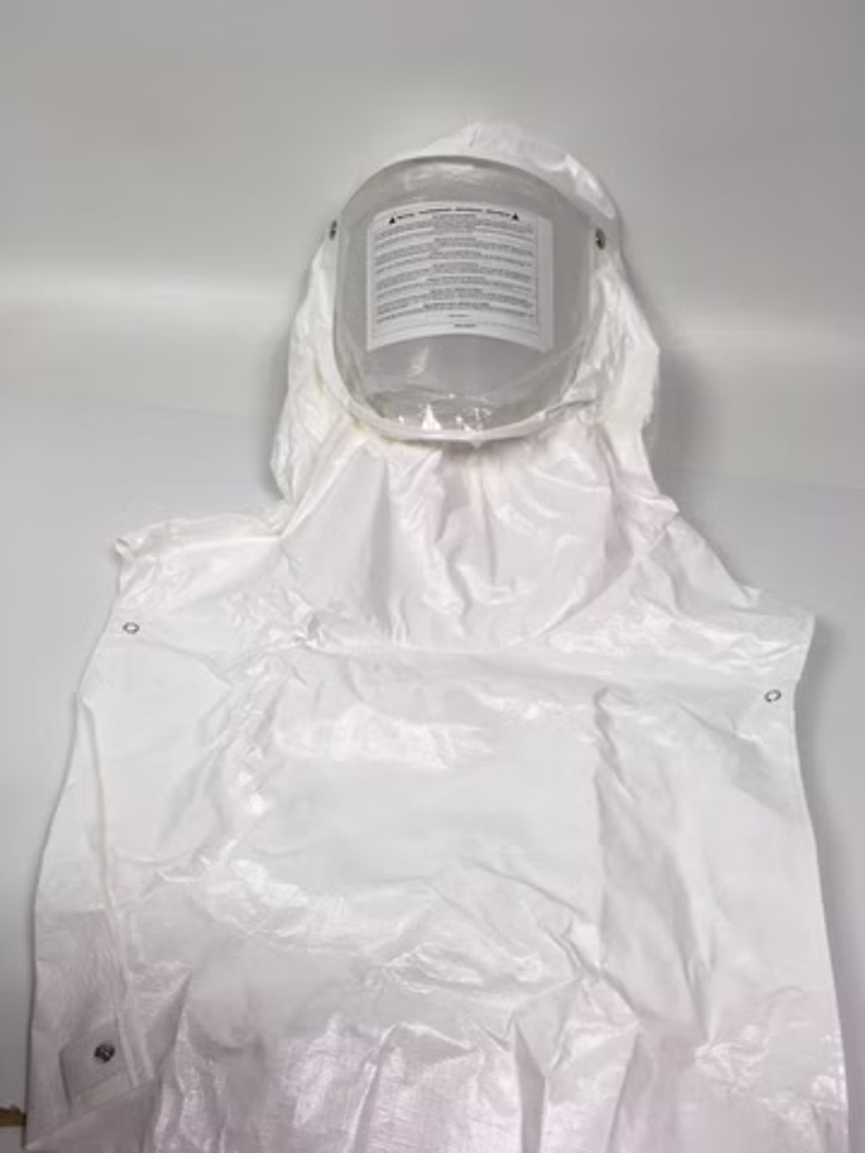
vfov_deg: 61.7
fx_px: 966
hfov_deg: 48.2
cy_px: 576
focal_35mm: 29
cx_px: 432
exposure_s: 1/100
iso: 25
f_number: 2.2
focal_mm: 4.15
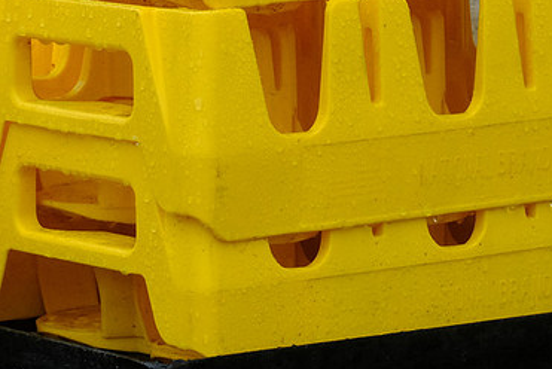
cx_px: 176
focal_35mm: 329
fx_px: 5048
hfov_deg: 6.3
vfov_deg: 4.2
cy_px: -57
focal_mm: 74.1
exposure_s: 1/300
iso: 1600
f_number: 14
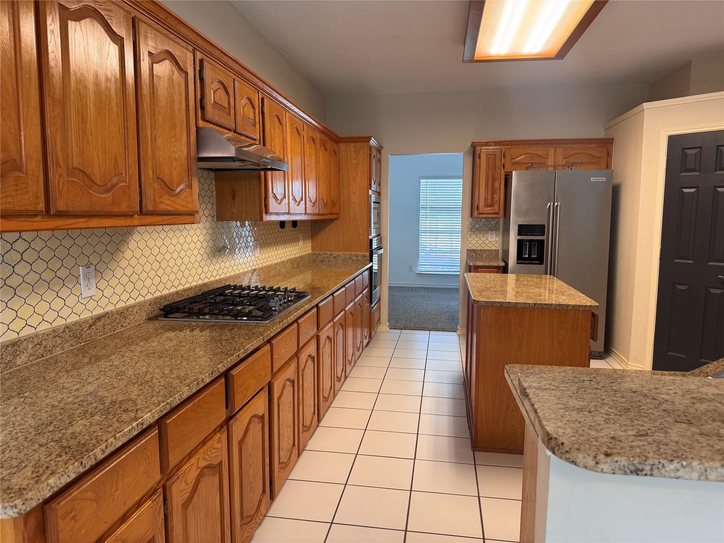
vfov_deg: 56.8
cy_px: 272
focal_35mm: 24
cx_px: 362
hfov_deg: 71.6
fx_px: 502
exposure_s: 1/60
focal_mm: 6.76
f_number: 1.78
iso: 160
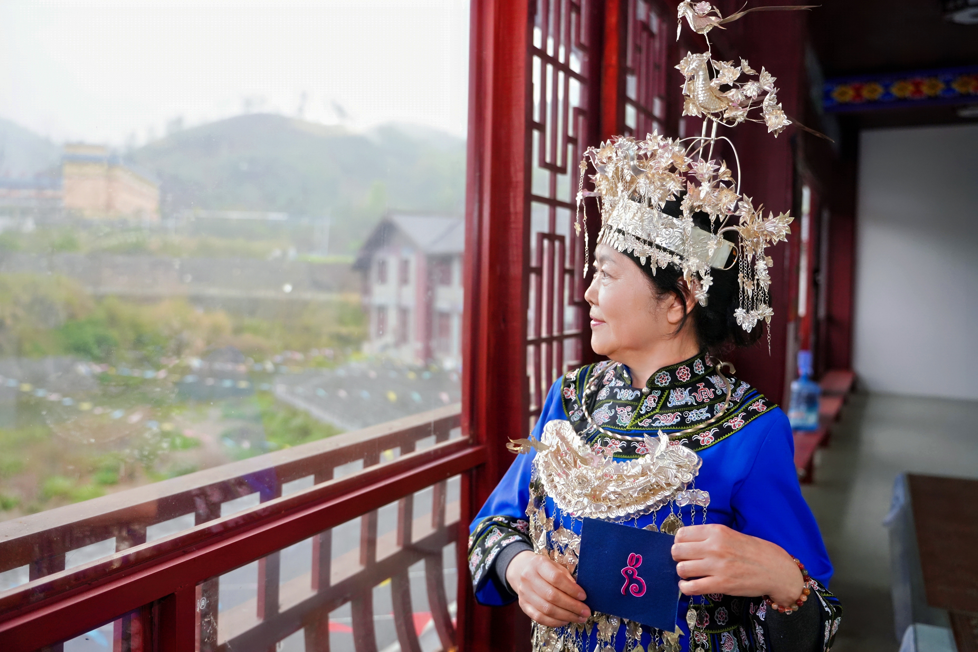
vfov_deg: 42.3
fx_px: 842
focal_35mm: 31
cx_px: 489
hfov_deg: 60.3
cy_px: 326
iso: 1000
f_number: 2.8
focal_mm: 31
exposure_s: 1/100
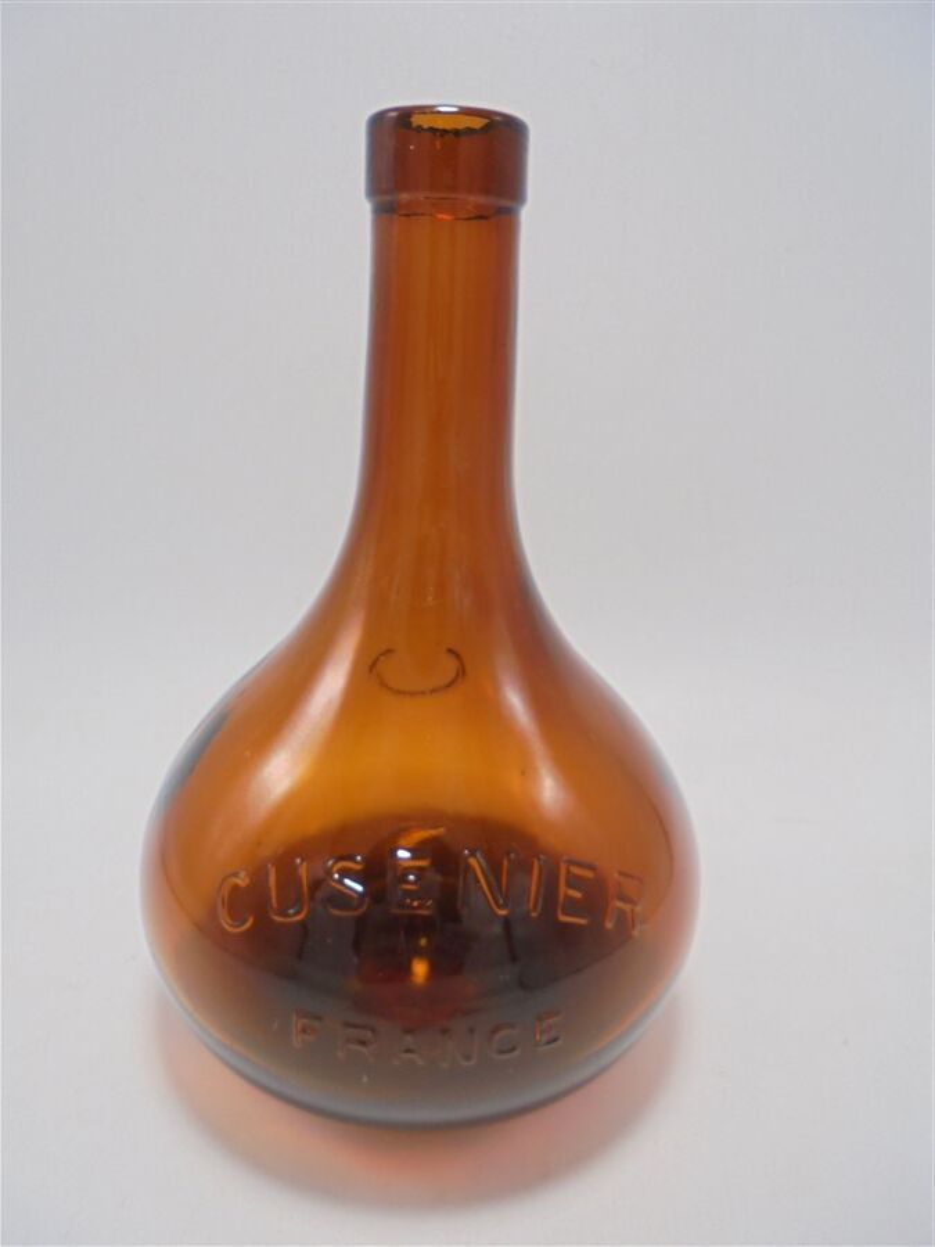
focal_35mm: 26
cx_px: 468
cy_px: 624
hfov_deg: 53.1
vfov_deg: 67.3
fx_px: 936
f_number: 3.5
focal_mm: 4.6
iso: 100
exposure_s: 1/60
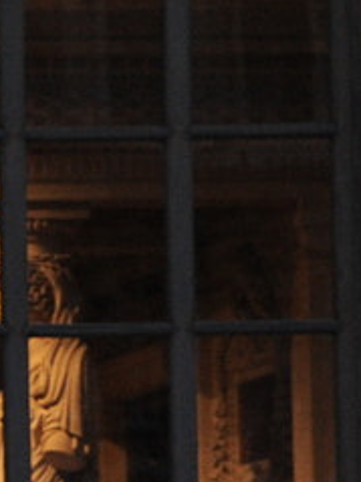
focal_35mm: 379
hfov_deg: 3.7
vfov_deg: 5.2
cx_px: -1204
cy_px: 497
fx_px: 5275
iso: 1250
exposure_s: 1/60
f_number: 4
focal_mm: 46
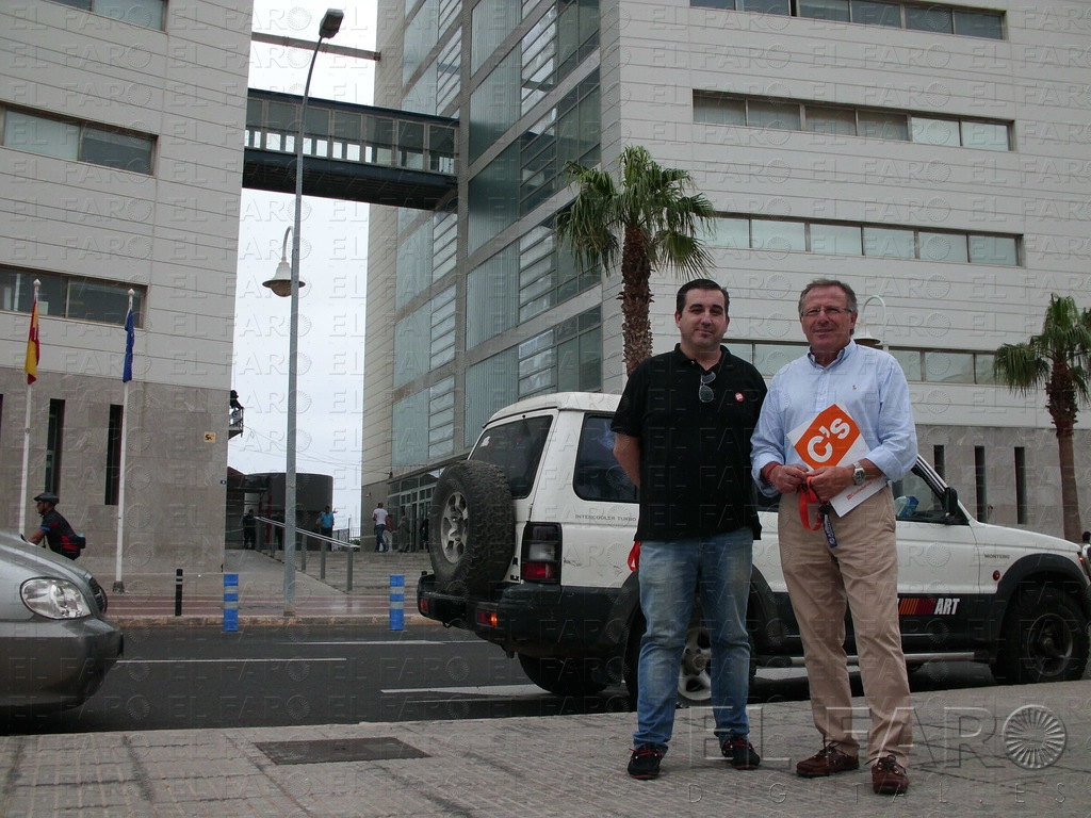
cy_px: 409
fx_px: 1135
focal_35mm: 36
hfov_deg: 51.4
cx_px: 546
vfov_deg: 39.7
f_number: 7.3
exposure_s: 1/320
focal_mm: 6.3
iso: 64
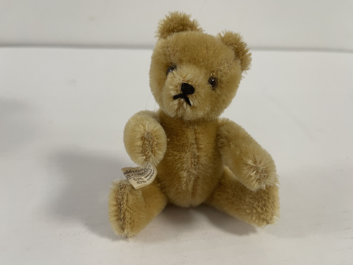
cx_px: 176
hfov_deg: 69.4
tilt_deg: -23.1
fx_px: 255
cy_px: 132
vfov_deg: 54.9
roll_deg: -3.5
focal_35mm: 25
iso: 80
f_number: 1.6
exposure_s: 1/50
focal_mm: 5.1
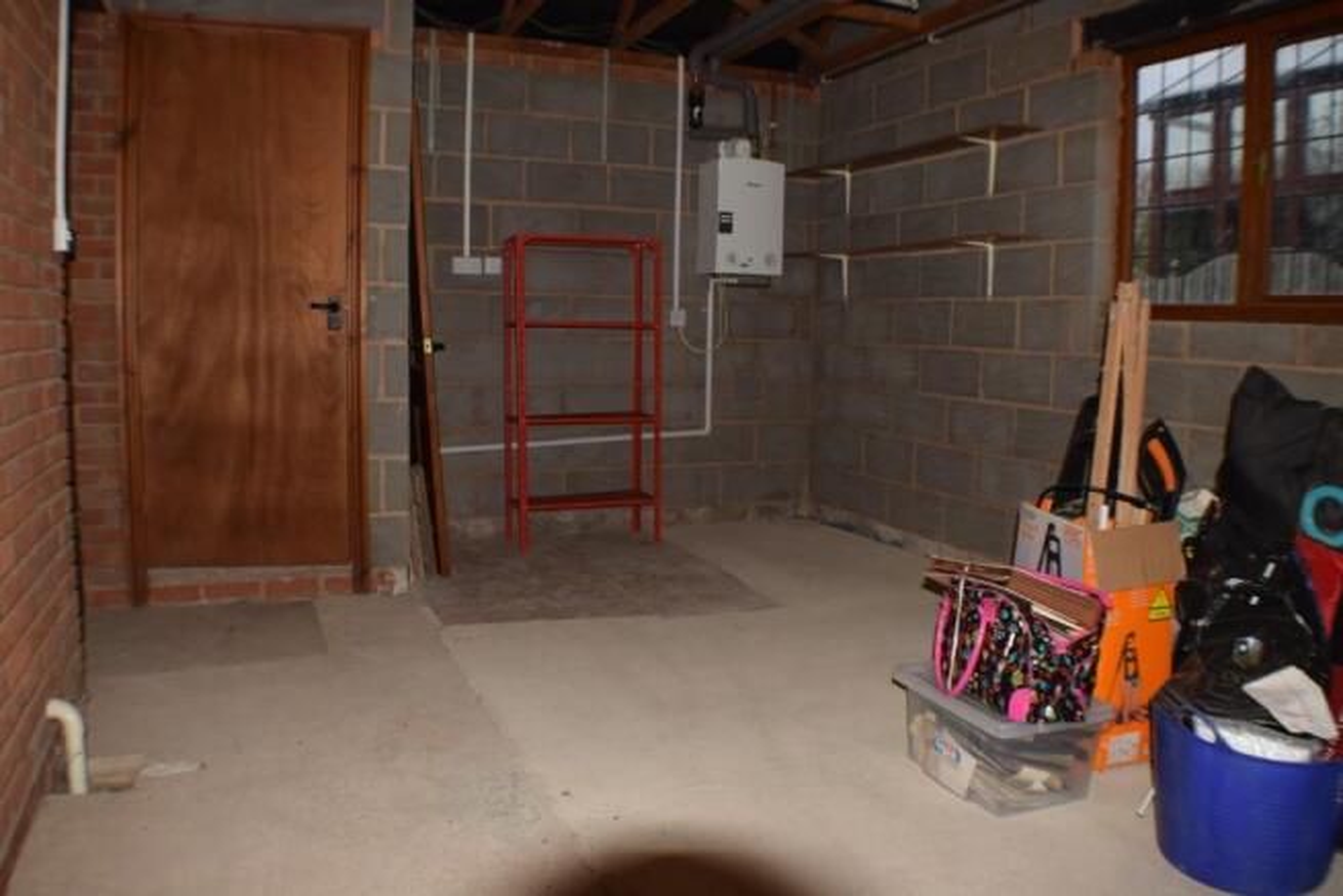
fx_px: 1343
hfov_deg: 53.1
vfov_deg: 36.9
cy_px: 448
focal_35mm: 36
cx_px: 672
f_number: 7.1
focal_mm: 24
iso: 125
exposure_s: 1/60
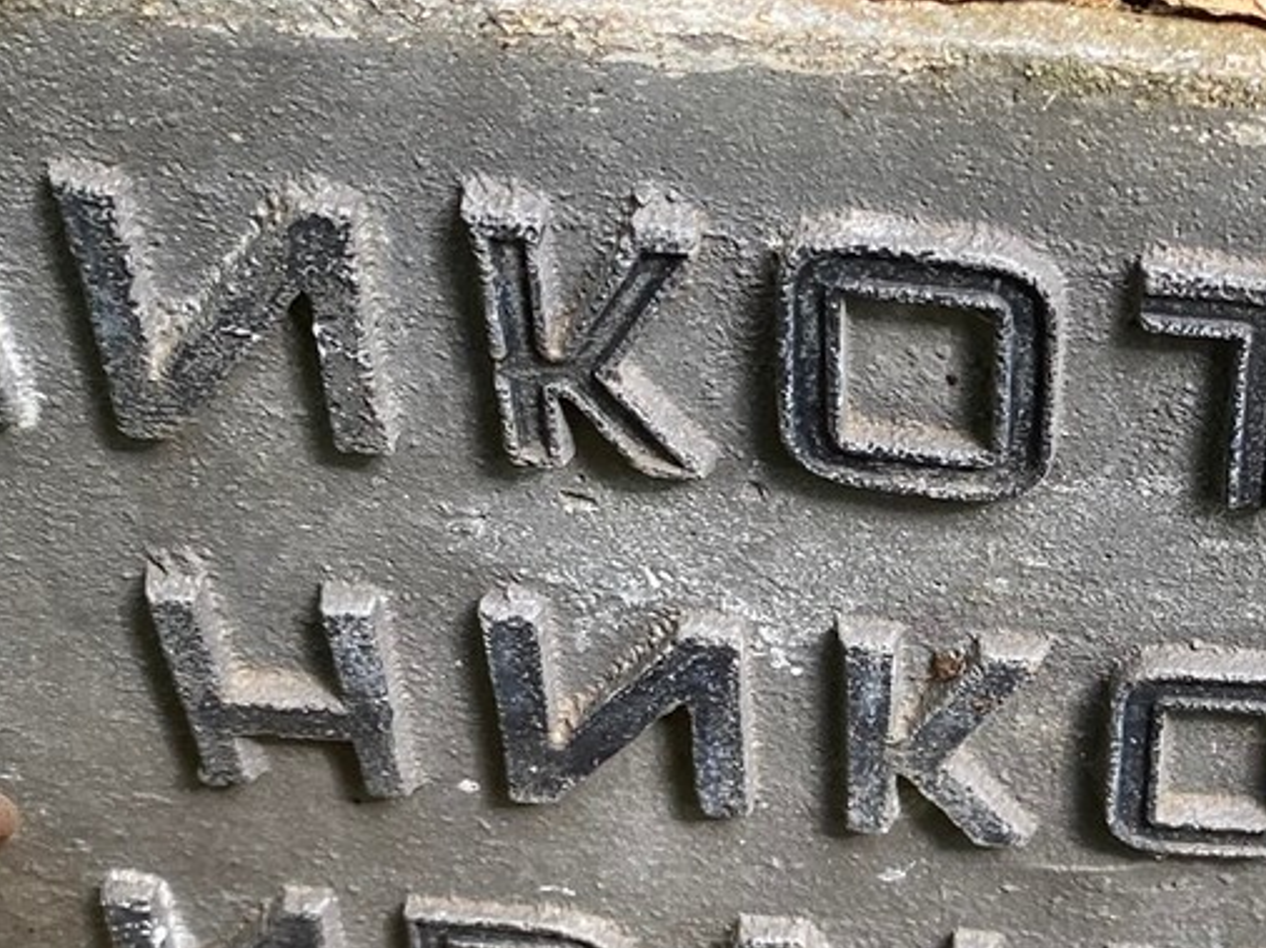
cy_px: 705
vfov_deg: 19.7
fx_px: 2705
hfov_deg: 25.0
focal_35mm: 74
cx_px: 1294
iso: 64
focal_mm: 4.25
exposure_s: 1/122
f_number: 1.8
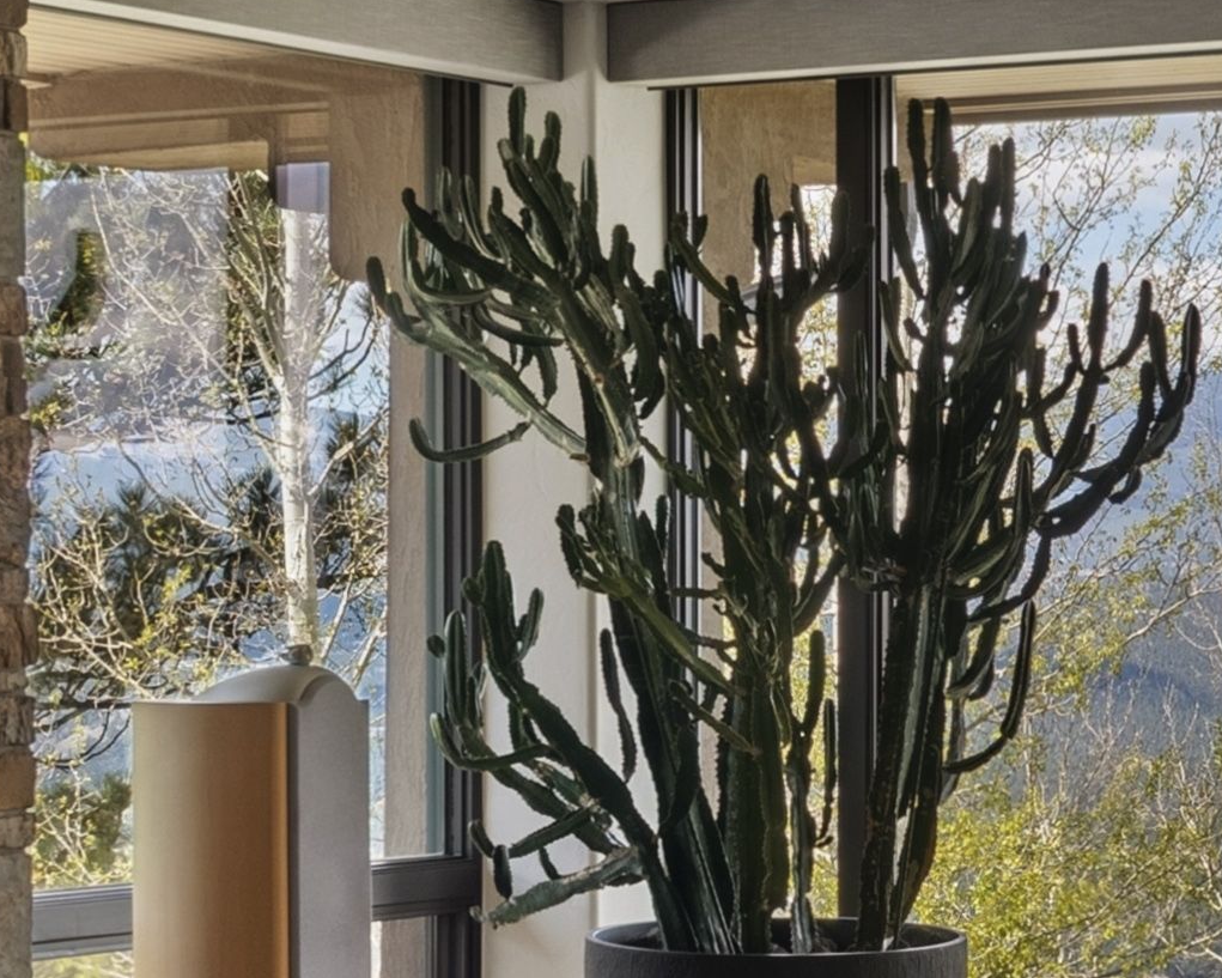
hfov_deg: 16.3
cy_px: 664
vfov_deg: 13.2
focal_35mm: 117
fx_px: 4232
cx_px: 936
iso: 400
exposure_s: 1/50
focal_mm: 30
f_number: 16
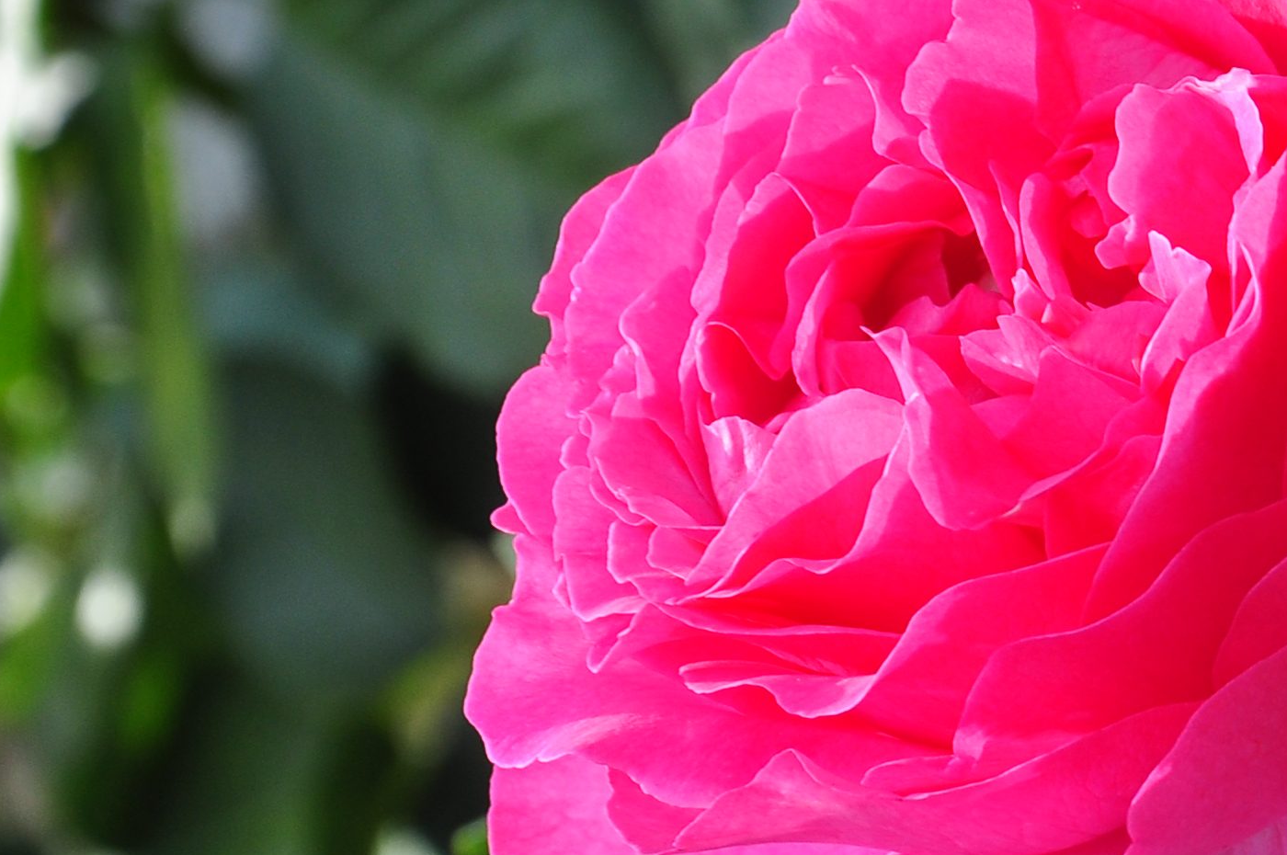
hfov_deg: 5.2
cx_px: 1924
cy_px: 617
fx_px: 13945
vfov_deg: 3.5
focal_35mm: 391
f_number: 11
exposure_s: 1/80
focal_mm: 85
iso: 200
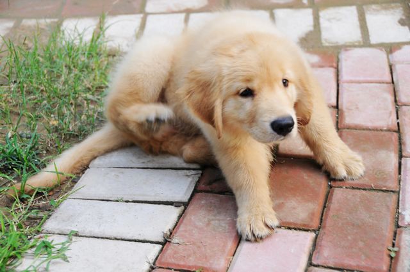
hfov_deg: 27.0
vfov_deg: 18.1
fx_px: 853
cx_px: 205
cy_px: 136
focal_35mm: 75
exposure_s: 1/80
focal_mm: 50
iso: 200
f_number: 4.8
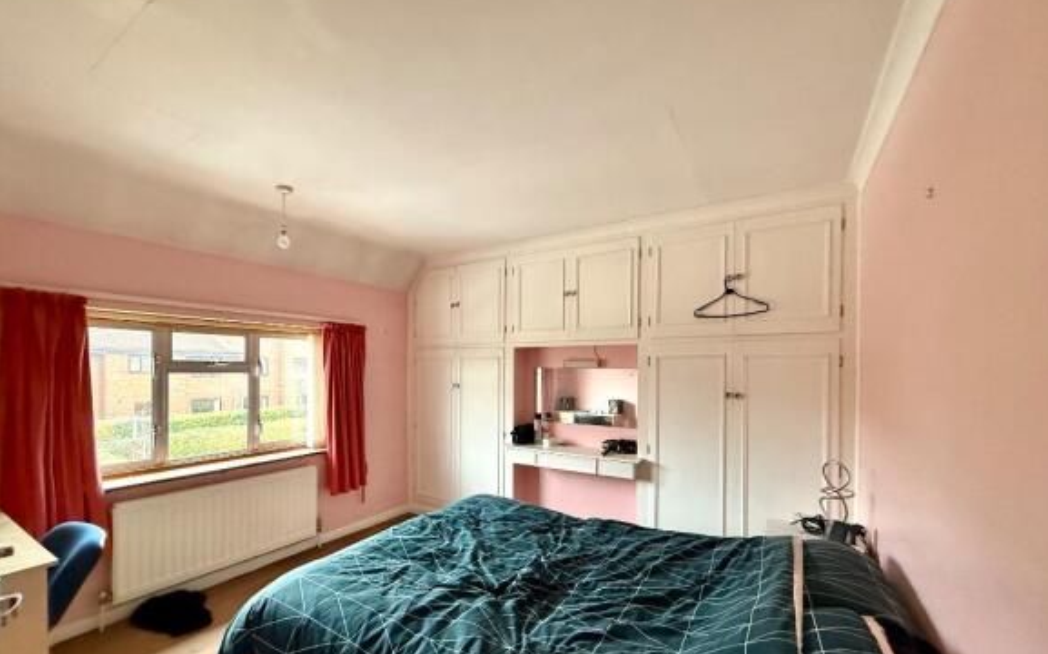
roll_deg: -2.4
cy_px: 372
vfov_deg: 74.3
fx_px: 428
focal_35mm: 15
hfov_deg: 101.5
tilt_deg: +0.6
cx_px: 526
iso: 640
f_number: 2.2
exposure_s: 1/60
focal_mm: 2.22
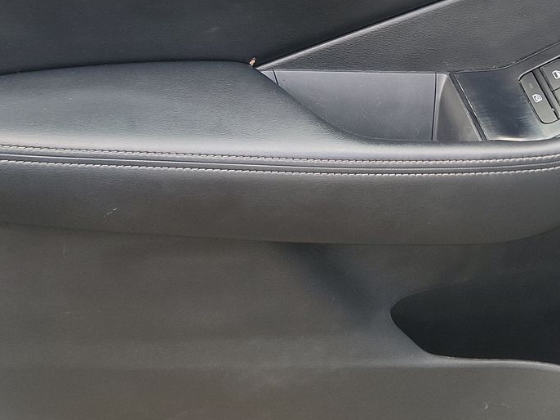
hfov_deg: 34.3
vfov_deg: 24.9
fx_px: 906
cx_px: 328
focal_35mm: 56
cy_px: 5
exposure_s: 1/59
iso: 64
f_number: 1.8
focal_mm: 6.7
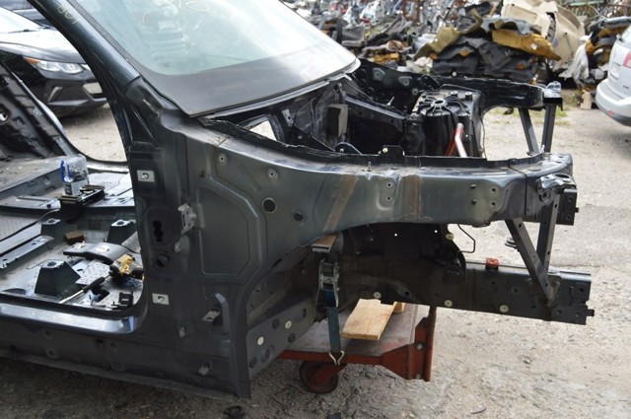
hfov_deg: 55.2
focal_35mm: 34
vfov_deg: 38.3
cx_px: 316
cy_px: 210
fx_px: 604
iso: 140
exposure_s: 1/125
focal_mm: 23
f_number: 5.6
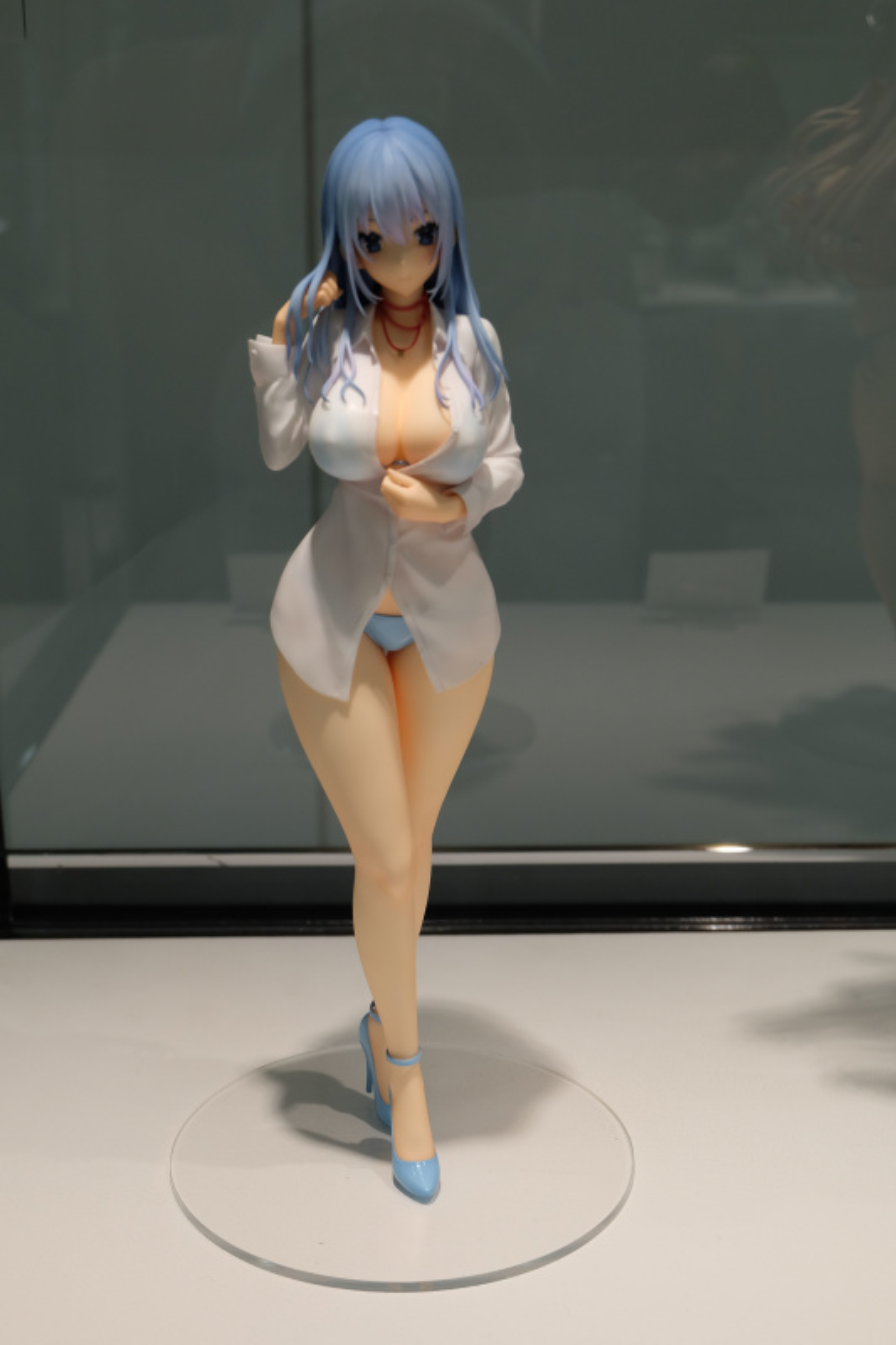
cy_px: 672
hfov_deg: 28.6
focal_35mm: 47
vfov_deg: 41.9
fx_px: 1755
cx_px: 448
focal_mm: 31
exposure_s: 1/140
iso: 400
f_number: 5.6
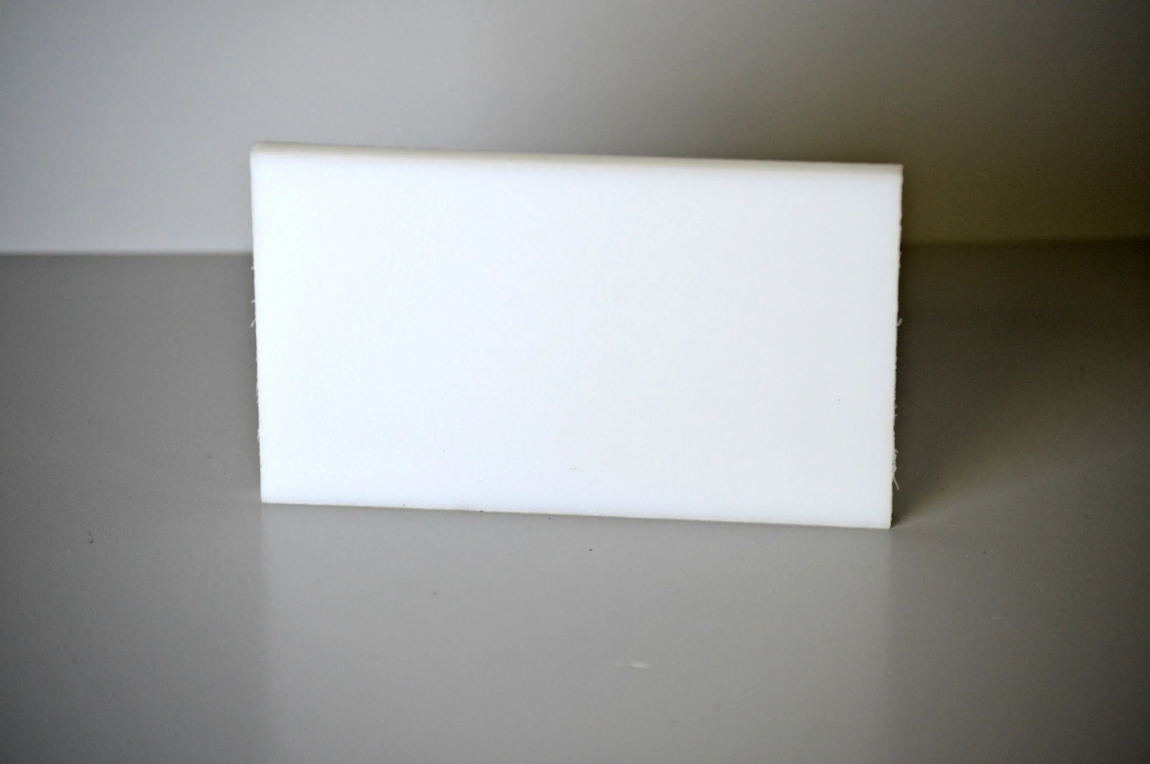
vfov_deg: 11.4
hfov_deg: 17.1
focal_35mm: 120
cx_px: 575
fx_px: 3830
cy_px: 382
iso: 450
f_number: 4.5
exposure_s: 1/125
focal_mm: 80
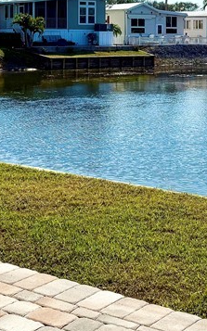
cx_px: 153
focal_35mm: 73
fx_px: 659
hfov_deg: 17.7
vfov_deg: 27.4
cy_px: 46
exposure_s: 1/11905
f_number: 1.78
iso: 80
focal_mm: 6.76
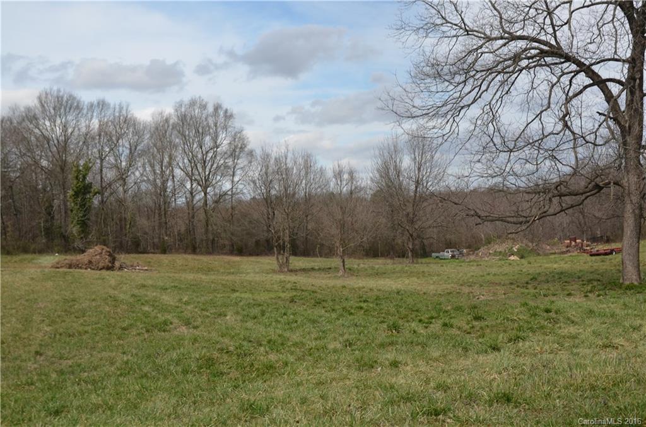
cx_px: 323
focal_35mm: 45
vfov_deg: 29.7
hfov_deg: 43.7
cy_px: 214
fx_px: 805
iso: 180
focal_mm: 30
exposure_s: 1/250
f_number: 8
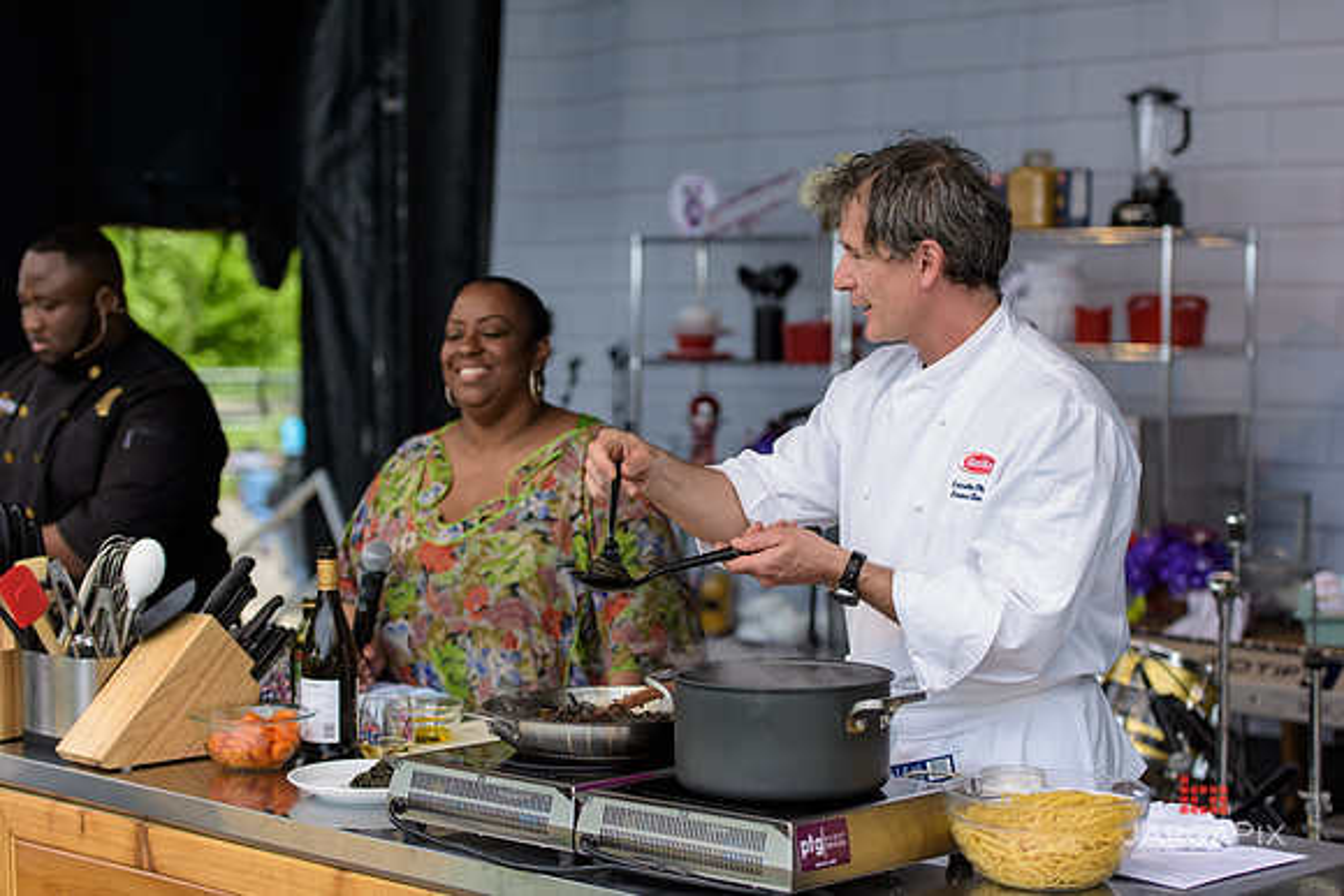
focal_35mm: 70
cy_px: 448
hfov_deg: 28.8
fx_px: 2614
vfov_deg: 19.5
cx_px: 672
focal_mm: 70
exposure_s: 1/1250
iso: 250
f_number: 3.2
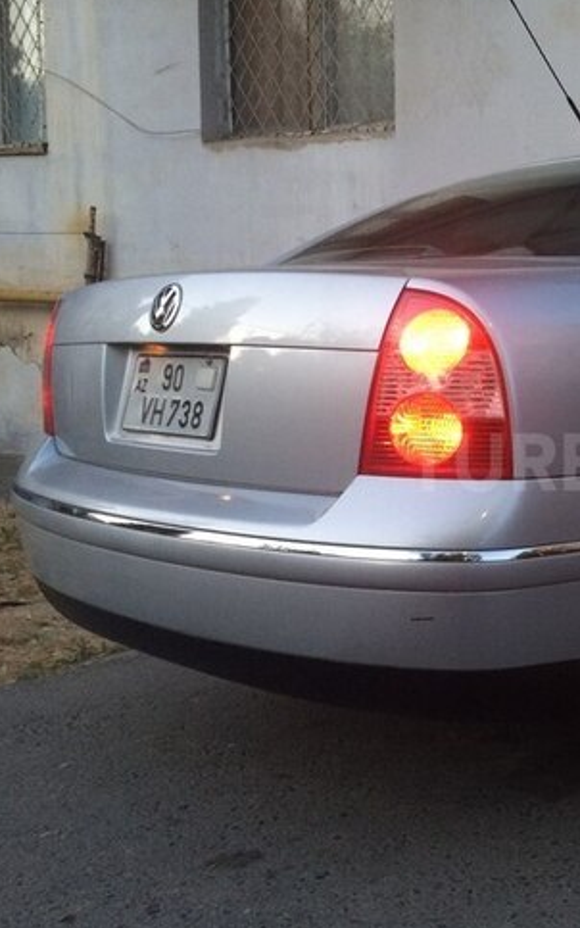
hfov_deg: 28.3
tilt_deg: -7.6
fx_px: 1062
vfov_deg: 47.2
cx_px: 603
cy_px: 462
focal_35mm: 42
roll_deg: -0.7
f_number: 2.2
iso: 160
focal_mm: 4.15
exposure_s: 1/33
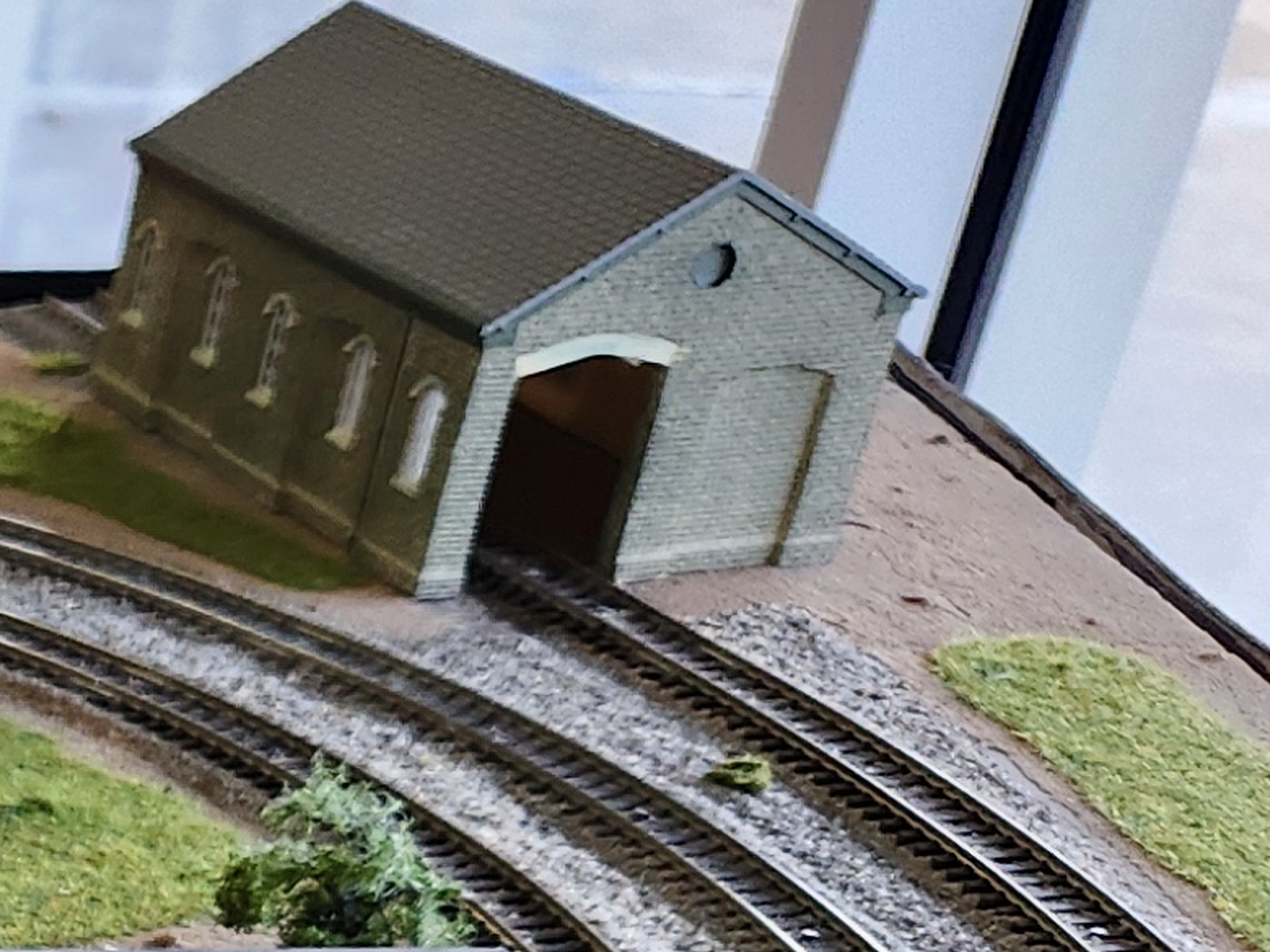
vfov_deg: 11.1
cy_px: 2070
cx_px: -1558
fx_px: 4329
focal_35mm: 118
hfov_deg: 13.4
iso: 160
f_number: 1.8
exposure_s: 1/100
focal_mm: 5.4
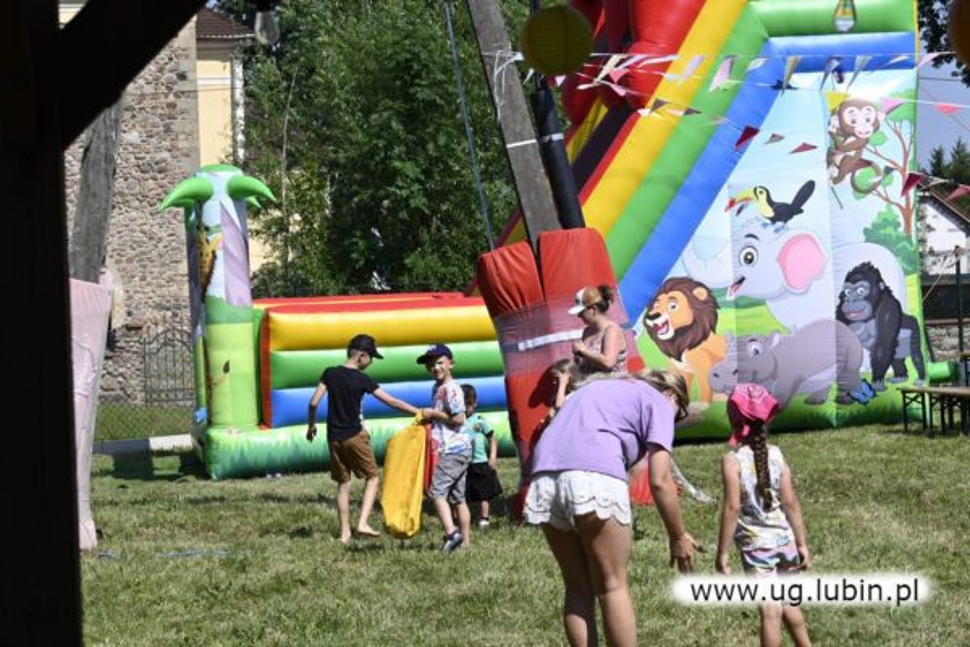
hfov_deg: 18.3
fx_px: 3018
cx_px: 485
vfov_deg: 12.2
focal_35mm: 112
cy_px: 324
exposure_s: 1/400
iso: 100
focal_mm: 75
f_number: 7.1
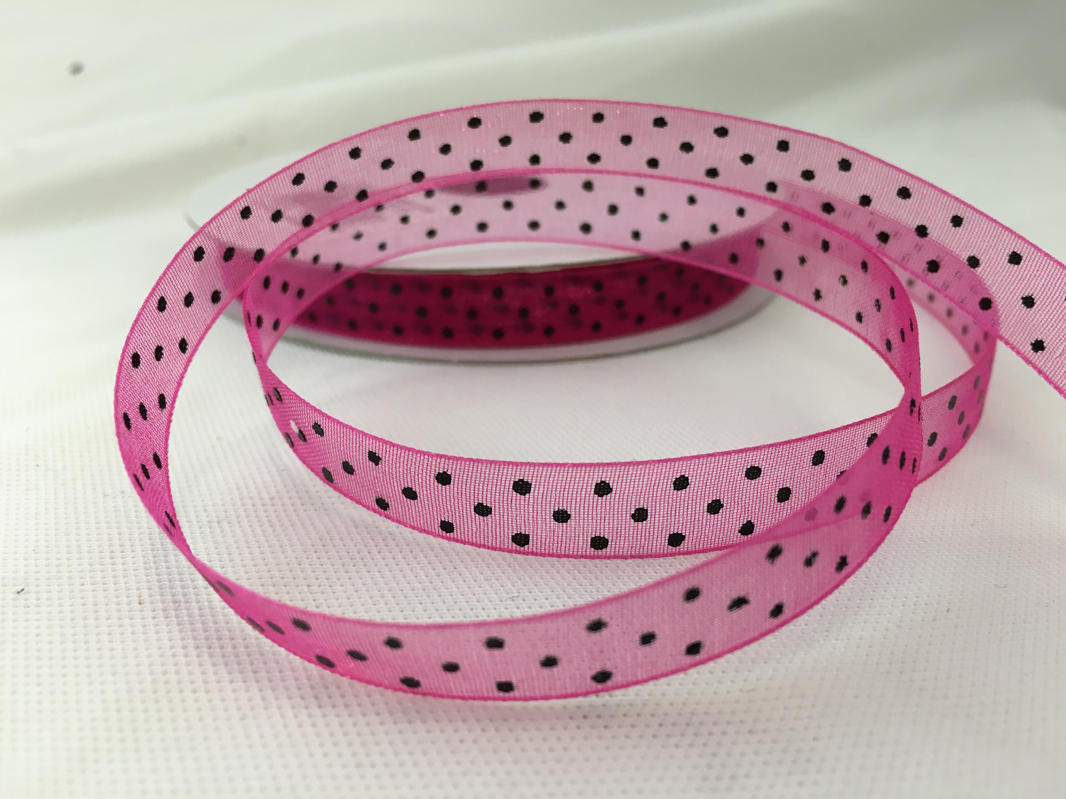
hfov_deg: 61.7
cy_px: 400
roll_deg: +0.0
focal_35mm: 29
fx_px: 893
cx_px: 533
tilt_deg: -24.6
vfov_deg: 48.2
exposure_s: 1/33
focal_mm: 4.15
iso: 25
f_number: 2.2
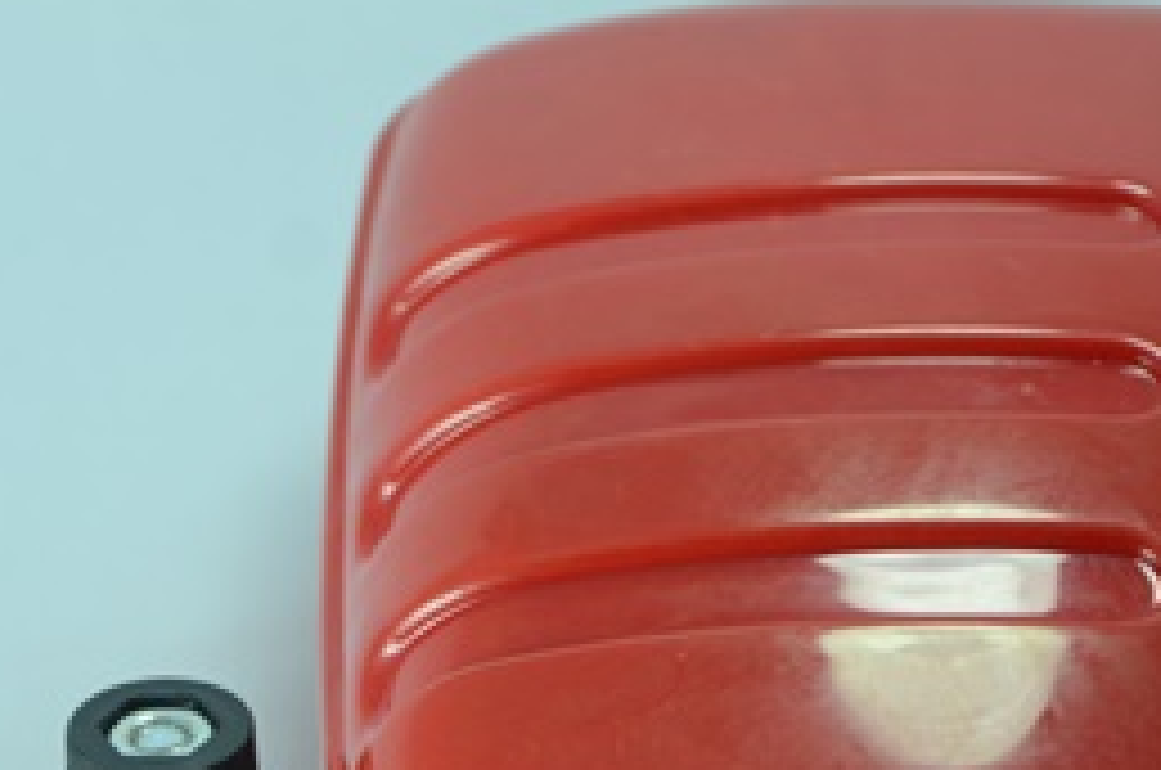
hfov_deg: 7.3
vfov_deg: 4.9
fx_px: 9045
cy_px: 653
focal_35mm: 281
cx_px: 536
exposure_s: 1/80
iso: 100
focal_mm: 80
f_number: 6.3
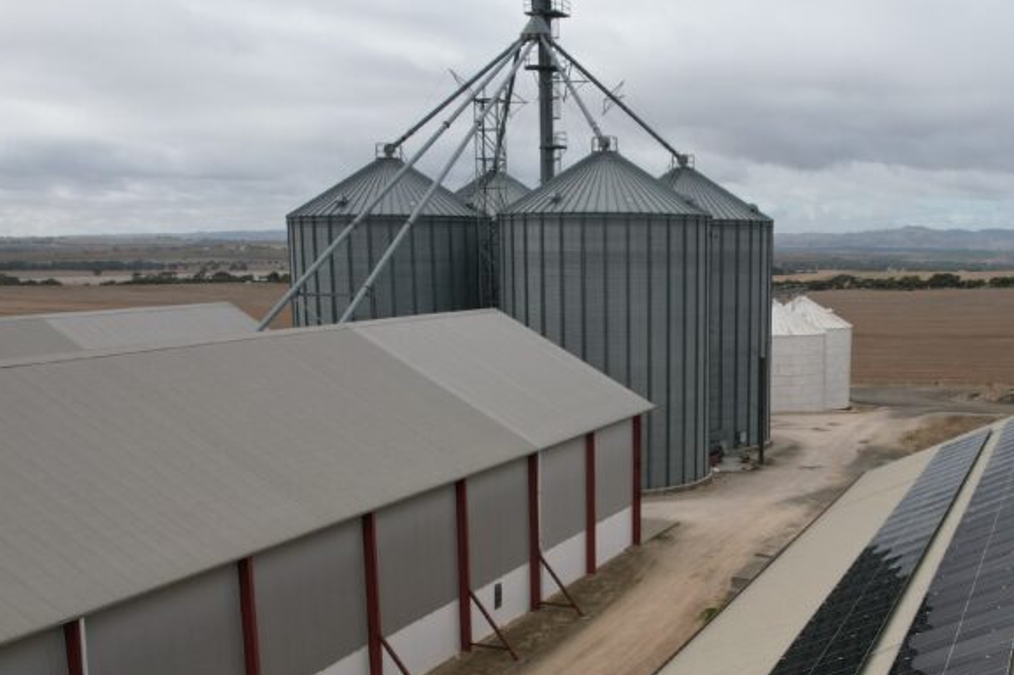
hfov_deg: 48.6
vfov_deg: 33.7
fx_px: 1098
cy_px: 481
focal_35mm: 39
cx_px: 691
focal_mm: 8.38
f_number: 2.8
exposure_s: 1/2500
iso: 130
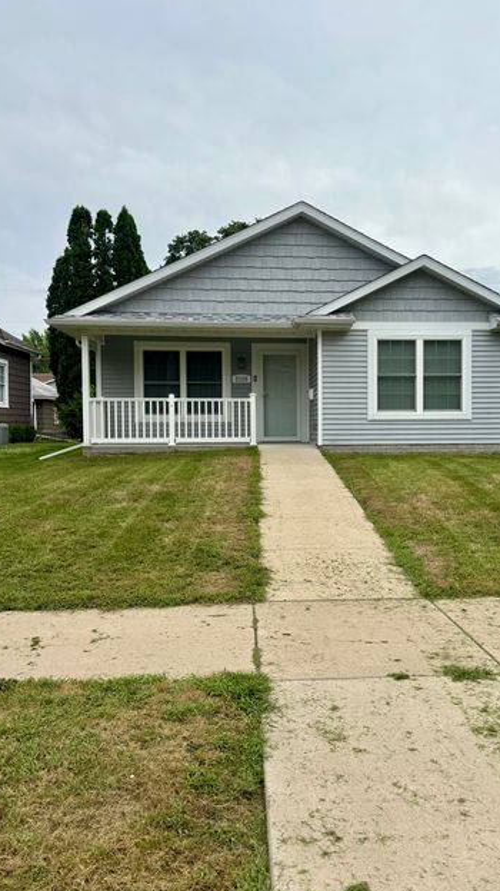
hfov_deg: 41.1
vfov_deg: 67.9
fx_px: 661
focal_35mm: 28
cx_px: 319
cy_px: 440
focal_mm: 6.76
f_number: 1.78
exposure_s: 1/2105
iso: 80
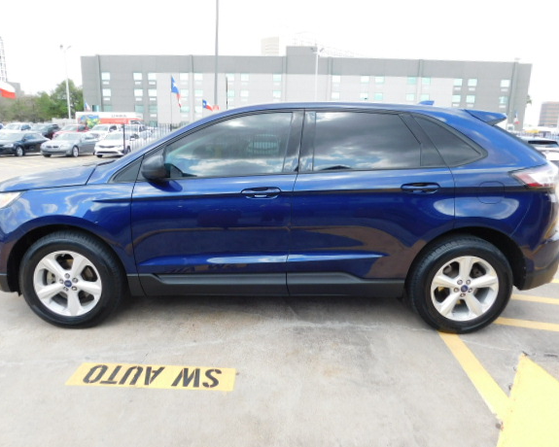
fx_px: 414
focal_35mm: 25
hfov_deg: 68.1
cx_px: 273
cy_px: 221
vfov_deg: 56.8
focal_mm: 4
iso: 125
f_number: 3
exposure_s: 1/400
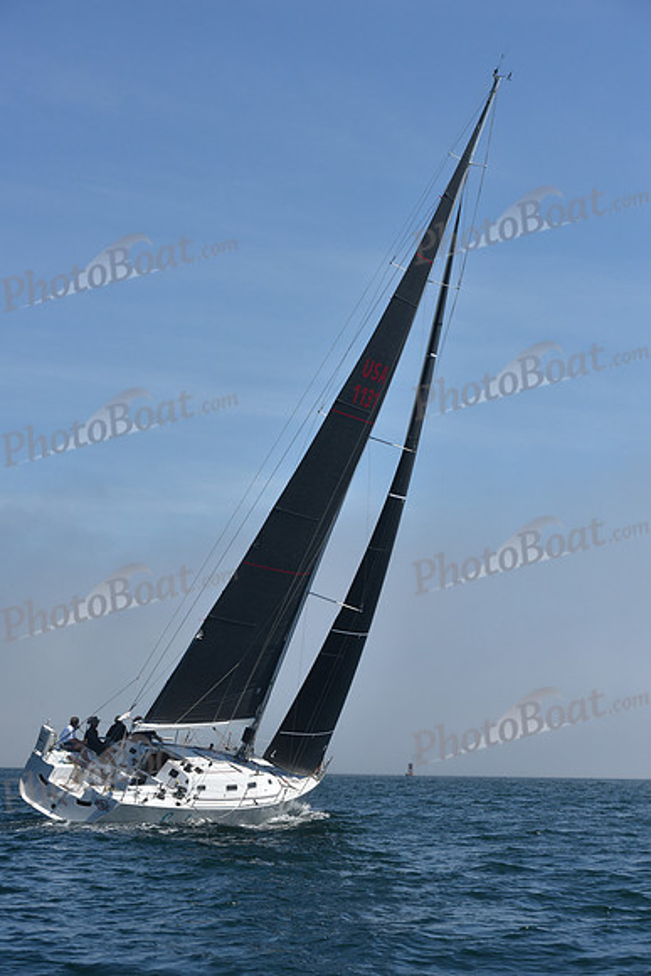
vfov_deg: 28.8
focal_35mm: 70
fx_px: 1897
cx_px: 326
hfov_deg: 19.5
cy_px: 488
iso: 320
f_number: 8
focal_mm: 70
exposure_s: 1/1600
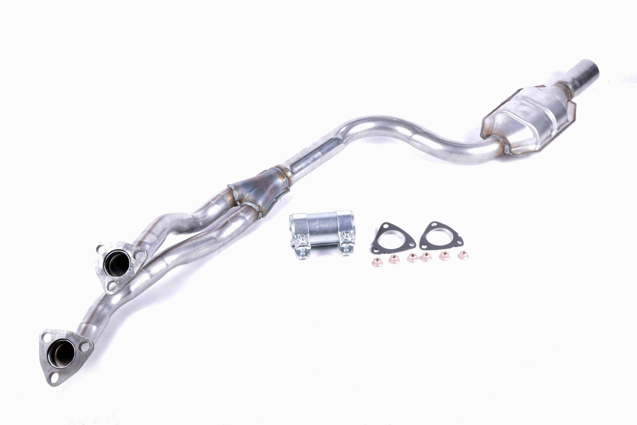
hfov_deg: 29.2
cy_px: 212
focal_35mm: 69
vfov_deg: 19.7
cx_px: 318
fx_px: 1221
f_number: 16
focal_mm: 46
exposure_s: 1/60
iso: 200
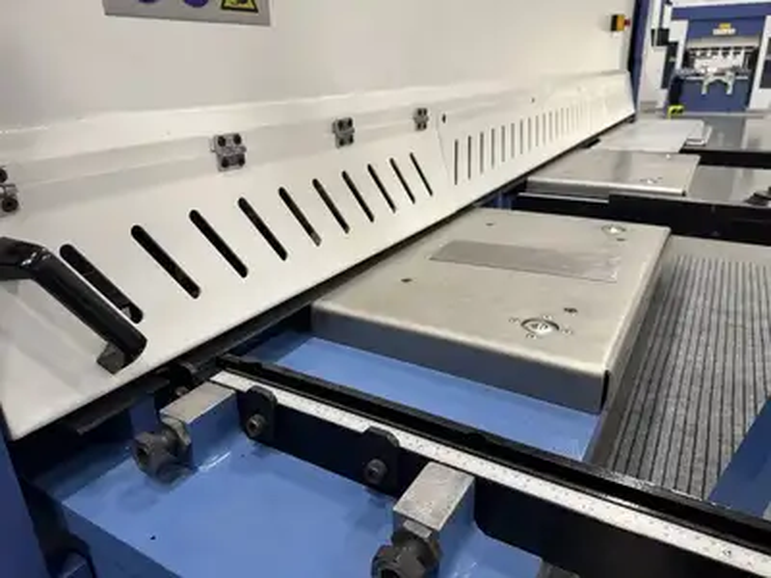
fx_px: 535
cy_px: 289
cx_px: 386
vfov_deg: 56.8
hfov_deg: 71.6
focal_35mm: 24
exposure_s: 1/85
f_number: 1.8
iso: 200
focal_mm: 6.8
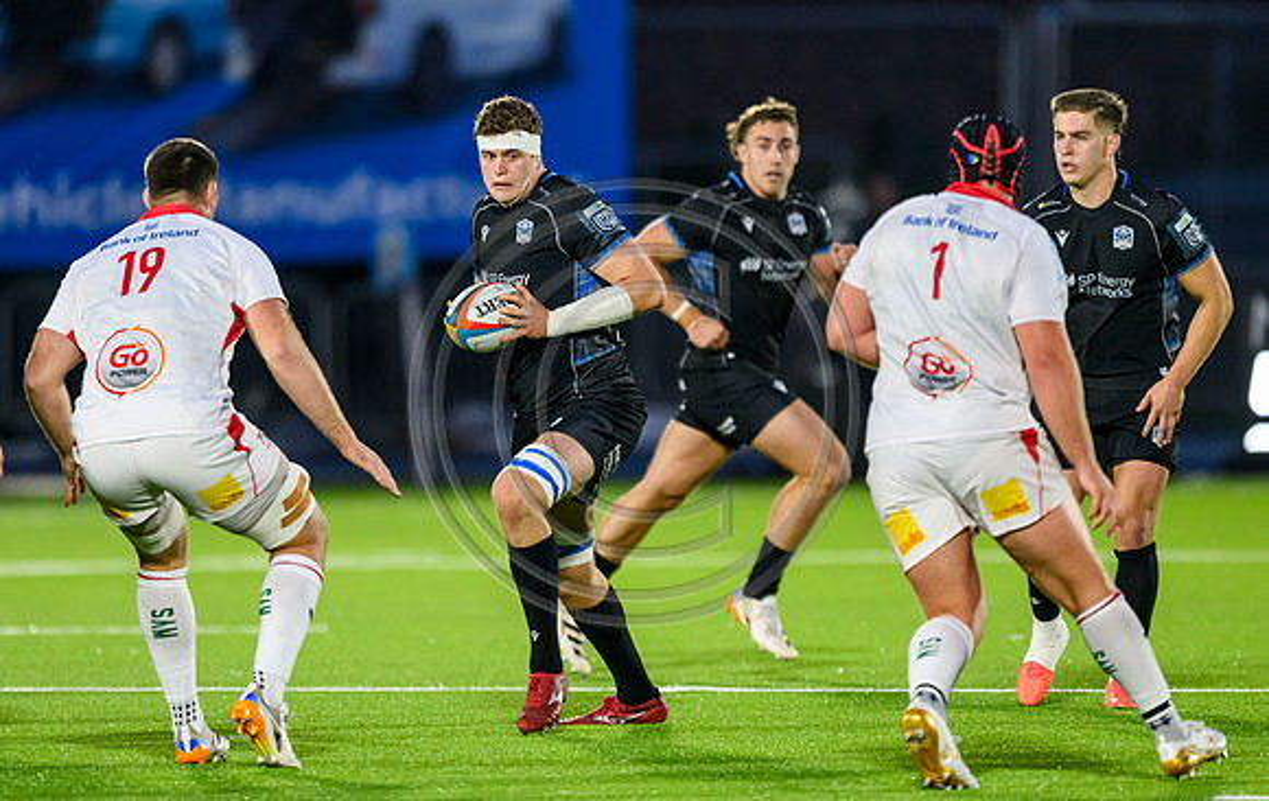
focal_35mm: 670
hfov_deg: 3.1
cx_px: 522
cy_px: 303
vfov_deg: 2.0
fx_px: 23226
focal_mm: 560
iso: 5000
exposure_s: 1/1250
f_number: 4
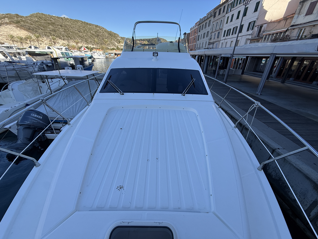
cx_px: 159
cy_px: 120
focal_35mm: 14
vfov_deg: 85.7
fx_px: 129
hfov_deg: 102.1
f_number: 2.2
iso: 50
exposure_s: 1/760
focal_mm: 2.22
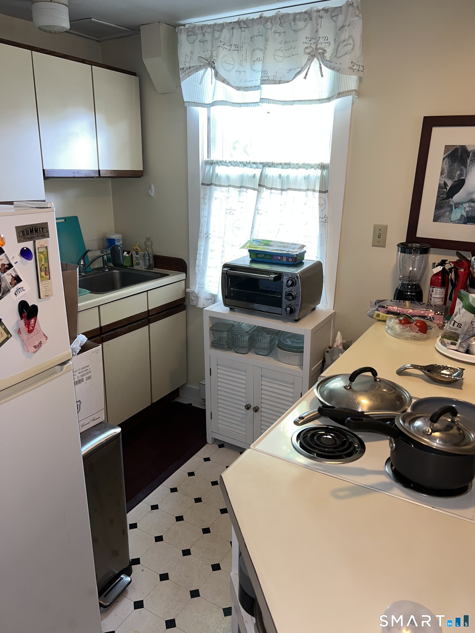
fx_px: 476
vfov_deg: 67.3
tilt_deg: -17.3
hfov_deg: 53.1
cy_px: 316
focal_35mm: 26
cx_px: 238
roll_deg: -1.4
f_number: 1.5
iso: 64
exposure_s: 1/17
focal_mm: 5.7
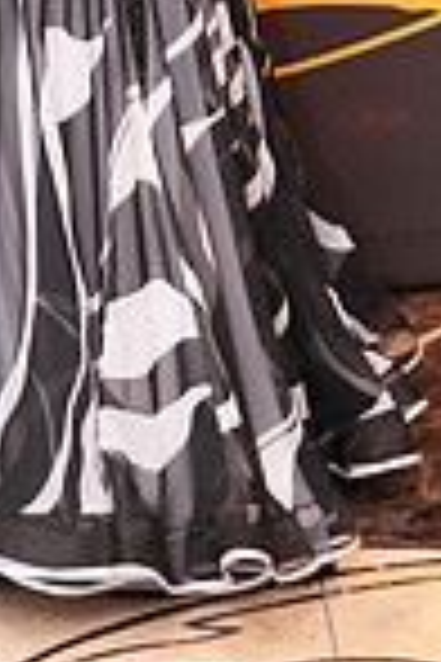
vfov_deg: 11.5
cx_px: 38
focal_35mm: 166
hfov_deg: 8.2
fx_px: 3050
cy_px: -500
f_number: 4.5
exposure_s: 1/200
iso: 6400
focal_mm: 42
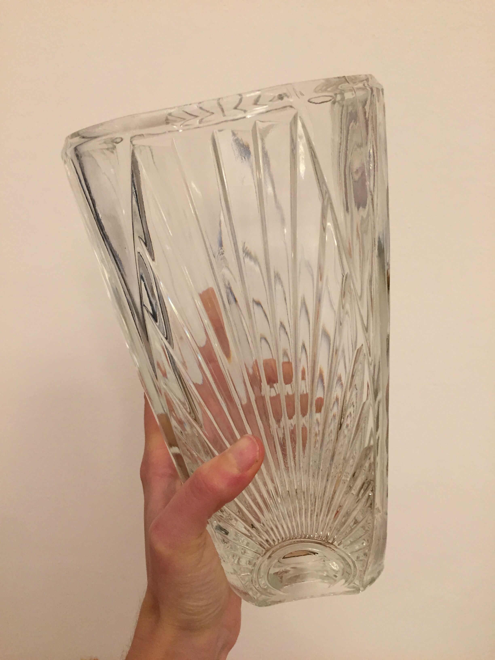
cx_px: 248
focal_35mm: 29
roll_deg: -4.1
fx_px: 553
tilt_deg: -14.6
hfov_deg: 48.2
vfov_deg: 61.7
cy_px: 330
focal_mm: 4.15
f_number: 2.2
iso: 160
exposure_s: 1/33
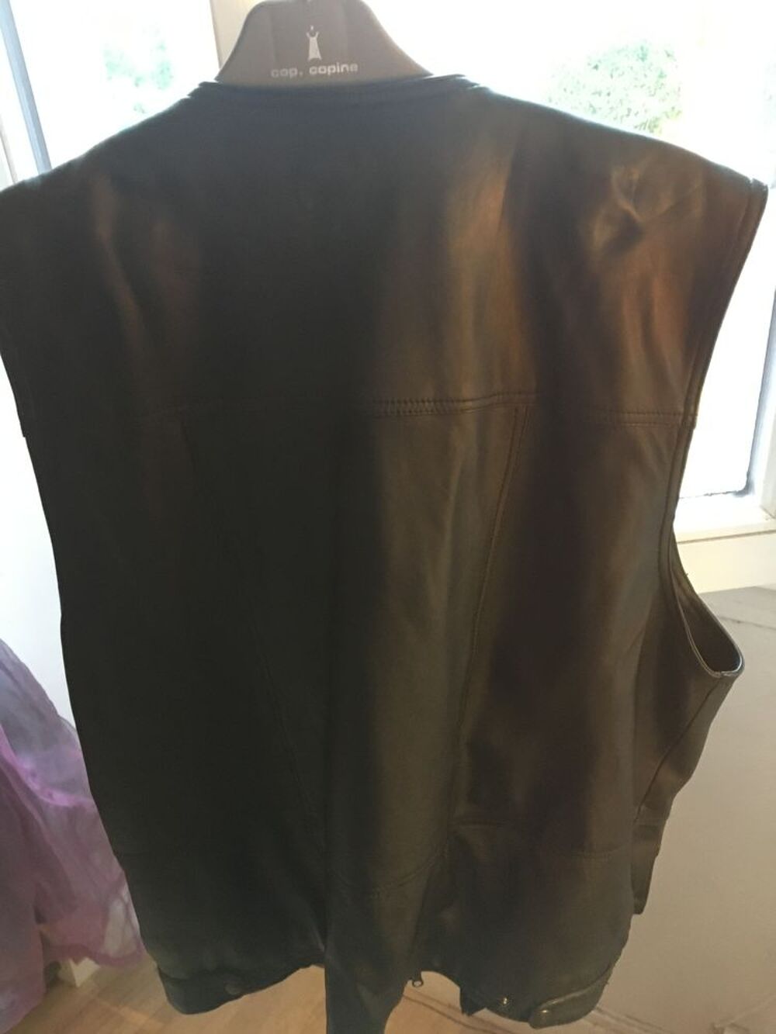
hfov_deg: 48.2
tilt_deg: -31.0
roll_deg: +4.9
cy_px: 517
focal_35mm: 29
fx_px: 867
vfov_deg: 61.7
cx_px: 388
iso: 250
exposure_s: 1/15
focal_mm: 4.15
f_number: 2.2
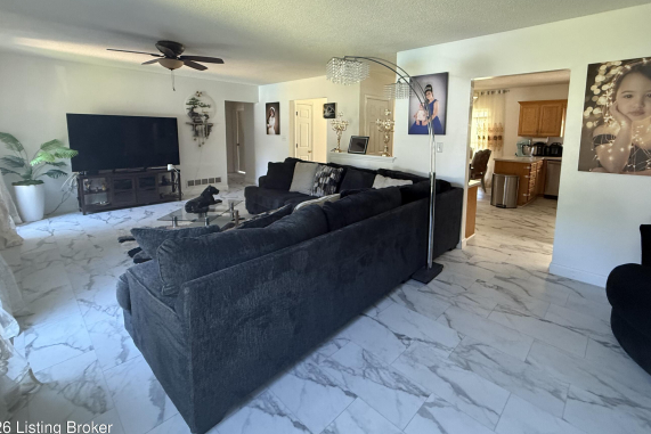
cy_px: 169
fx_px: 307
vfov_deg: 69.6
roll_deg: -0.6
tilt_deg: -6.6
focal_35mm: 17
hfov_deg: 93.2
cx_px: 343
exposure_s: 1/60
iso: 400
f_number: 2.2
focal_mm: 2.22
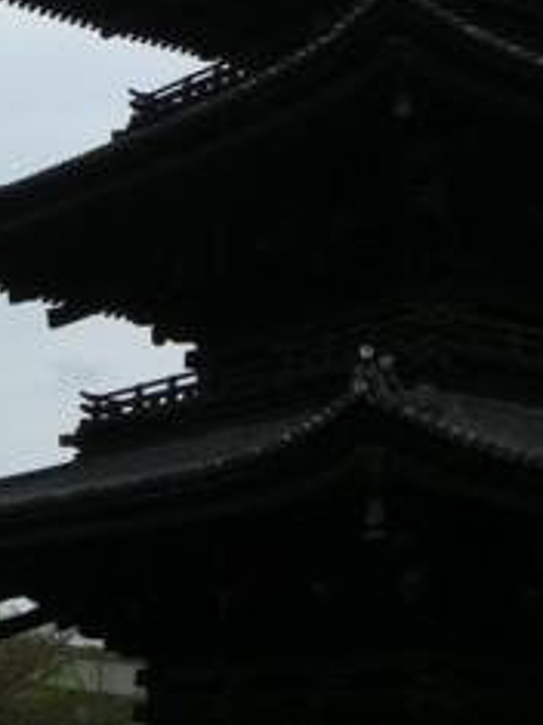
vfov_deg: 15.9
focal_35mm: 119
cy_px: -145
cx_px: 318
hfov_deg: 12.4
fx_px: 2491
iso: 50
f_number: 5.7
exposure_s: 1/403
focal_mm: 5.7
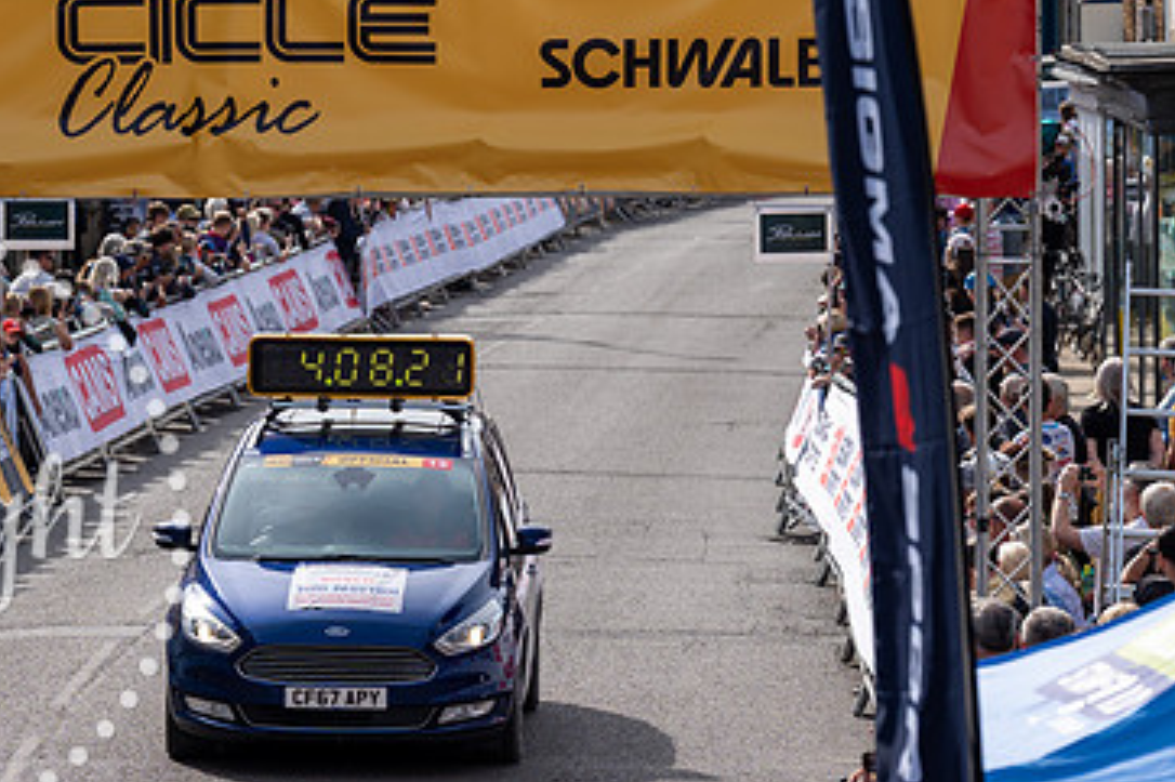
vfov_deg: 5.8
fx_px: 7666
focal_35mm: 235
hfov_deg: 8.8
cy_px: 359
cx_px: 390
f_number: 4.5
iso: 160
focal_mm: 144
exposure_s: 1/1000
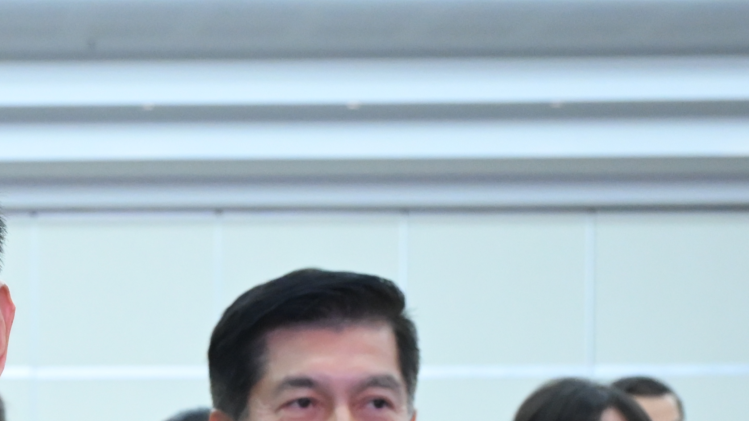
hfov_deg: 14.6
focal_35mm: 141
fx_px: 2801
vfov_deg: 8.4
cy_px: 667
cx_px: -218
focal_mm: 46
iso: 6400
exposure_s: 1/200
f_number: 7.1
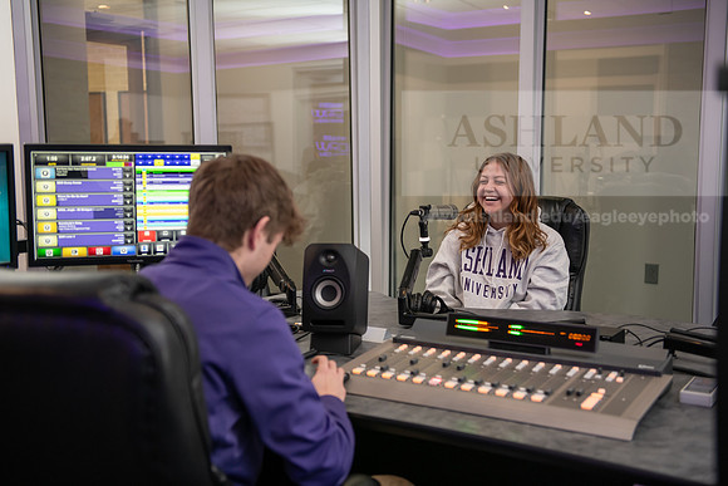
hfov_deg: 41.1
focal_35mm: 48
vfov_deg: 28.1
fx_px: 971
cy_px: 243
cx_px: 364
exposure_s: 1/125
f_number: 2.8
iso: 500
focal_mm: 48
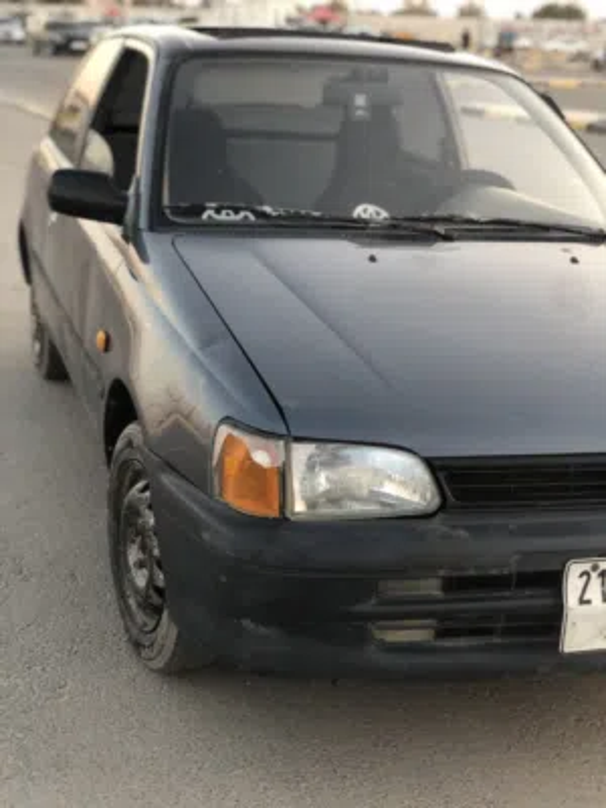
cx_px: 303
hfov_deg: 28.0
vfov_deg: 36.8
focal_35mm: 52
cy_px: 404
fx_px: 1214
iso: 50
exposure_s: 1/50
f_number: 2.4
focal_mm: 6
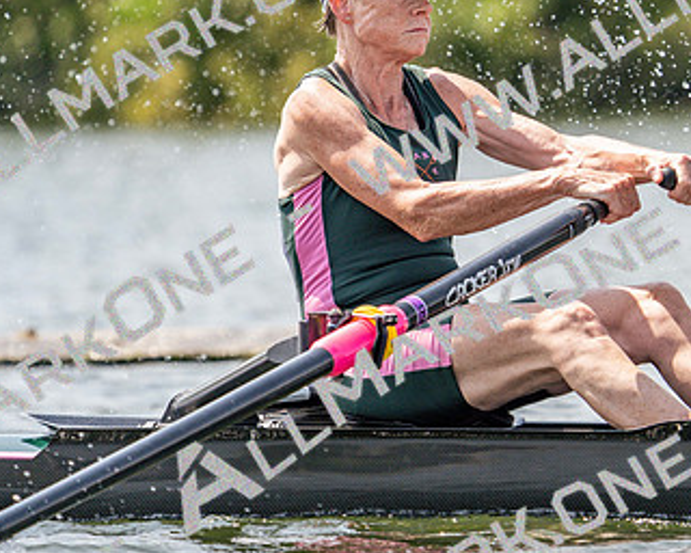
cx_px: 615
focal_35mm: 680
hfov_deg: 2.8
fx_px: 13907
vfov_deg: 2.3
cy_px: 202
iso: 400
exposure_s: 1/1600
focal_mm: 400
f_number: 6.3
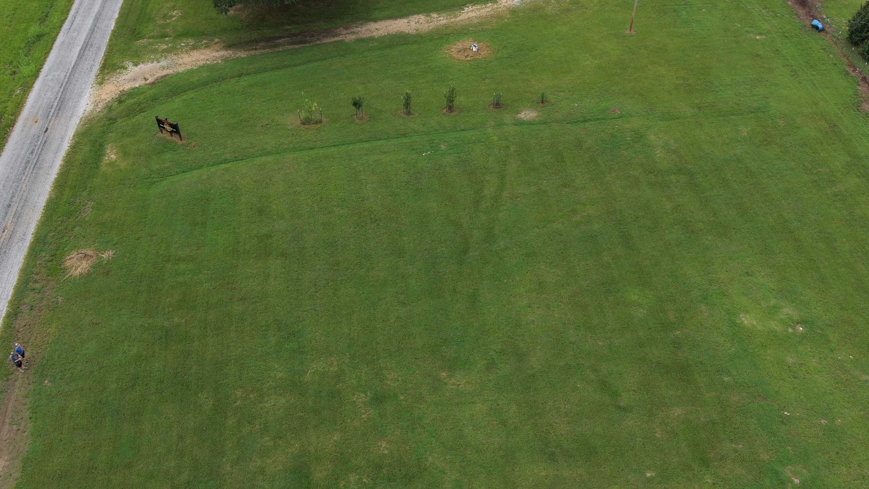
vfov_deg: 35.8
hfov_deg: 61.0
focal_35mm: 32
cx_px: 426
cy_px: 368
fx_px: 737
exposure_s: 1/1250
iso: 100
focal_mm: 8.67
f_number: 1.8
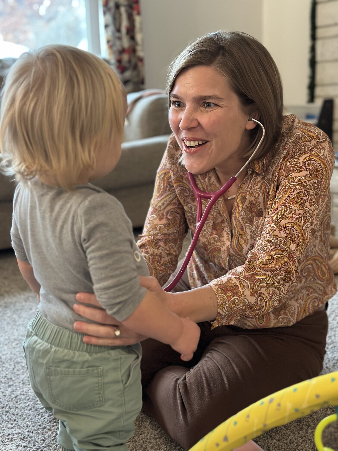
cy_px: 226
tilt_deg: -11.6
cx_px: 169
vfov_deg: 39.7
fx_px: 625
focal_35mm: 48
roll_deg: +2.2
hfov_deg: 30.3
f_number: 1.78
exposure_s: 1/40
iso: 500
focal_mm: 6.86
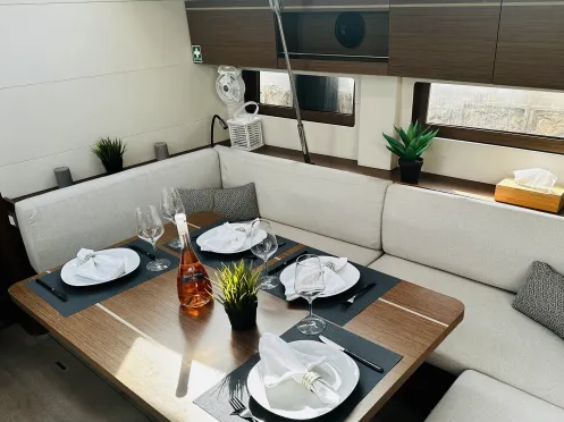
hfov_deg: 61.3
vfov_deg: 48.0
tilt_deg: -26.8
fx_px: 472
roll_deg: +0.9
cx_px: 332
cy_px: 246
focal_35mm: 29
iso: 80
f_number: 1.78
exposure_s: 1/208
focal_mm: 6.86
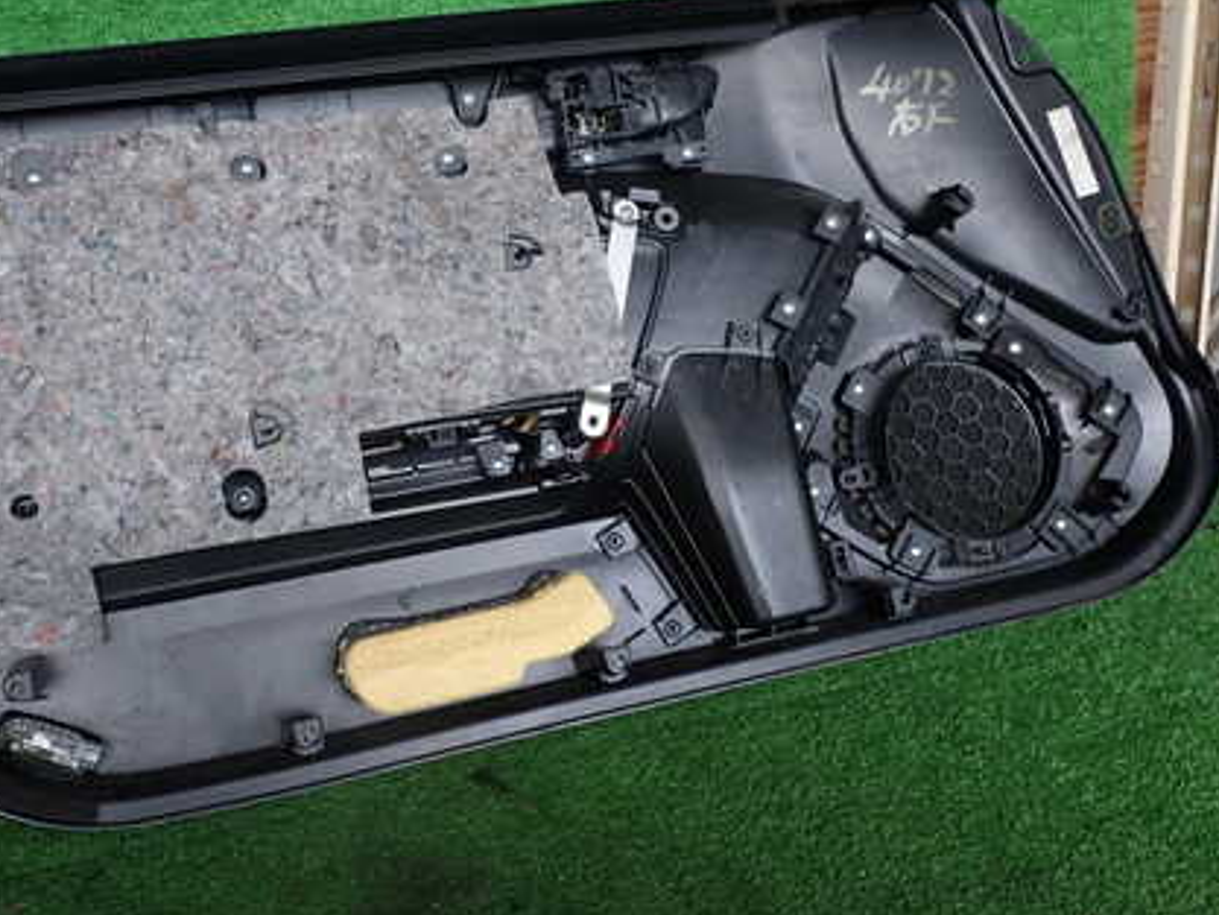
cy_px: 368
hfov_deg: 50.6
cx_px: 433
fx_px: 1268
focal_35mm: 36
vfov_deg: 39.5
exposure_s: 1/100
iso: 100
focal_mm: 4.5
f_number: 2.8
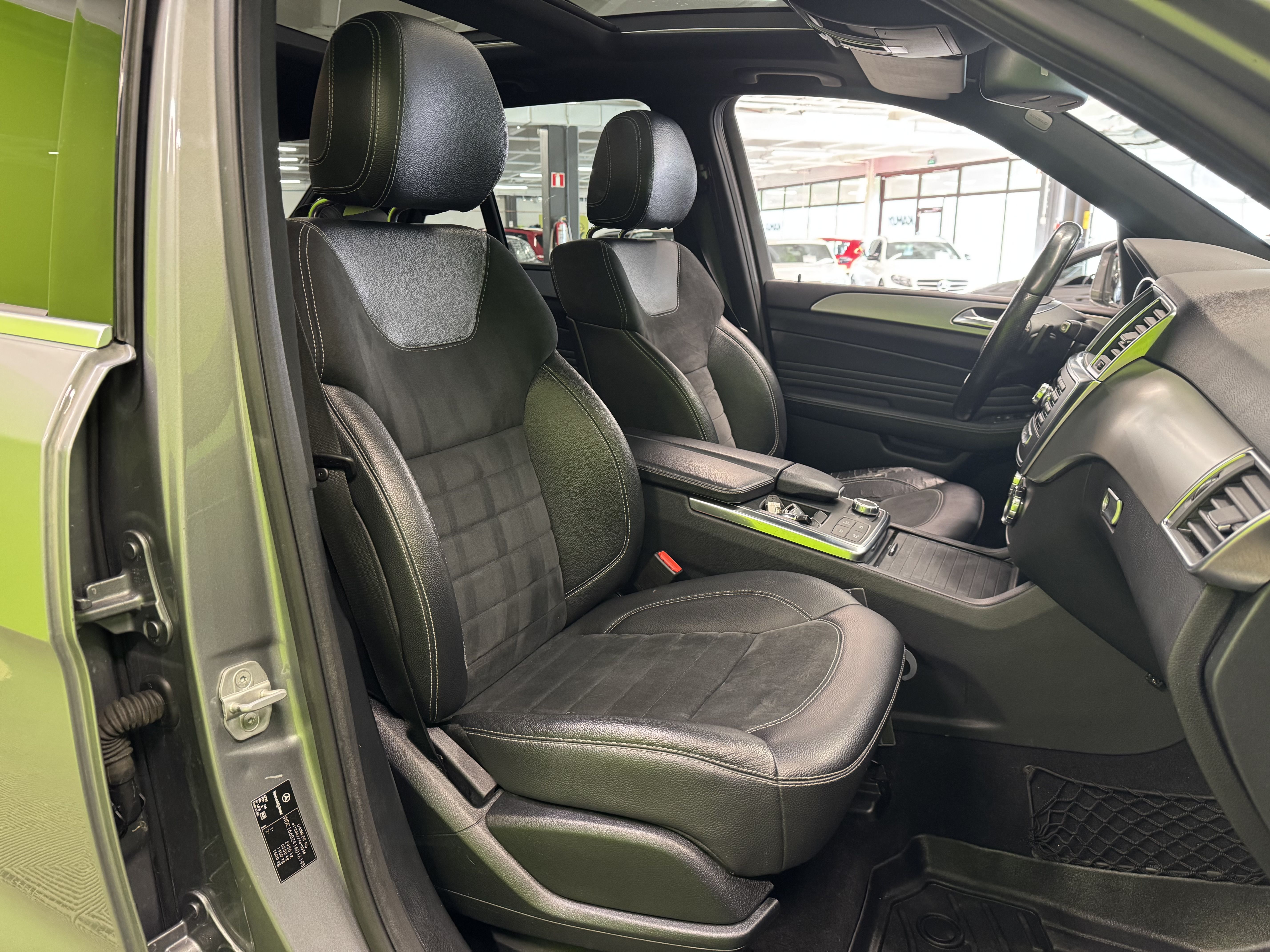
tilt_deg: -14.3
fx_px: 881
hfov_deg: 71.6
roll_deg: -0.1
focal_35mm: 24
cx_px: 635
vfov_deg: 56.8
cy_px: 476
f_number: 1.78
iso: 400
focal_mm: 6.76
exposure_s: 1/50
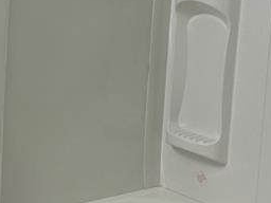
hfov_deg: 19.8
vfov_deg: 15.3
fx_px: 752
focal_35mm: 96
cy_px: 43
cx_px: -4
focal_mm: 6.86
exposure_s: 1/120
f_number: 1.78
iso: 80
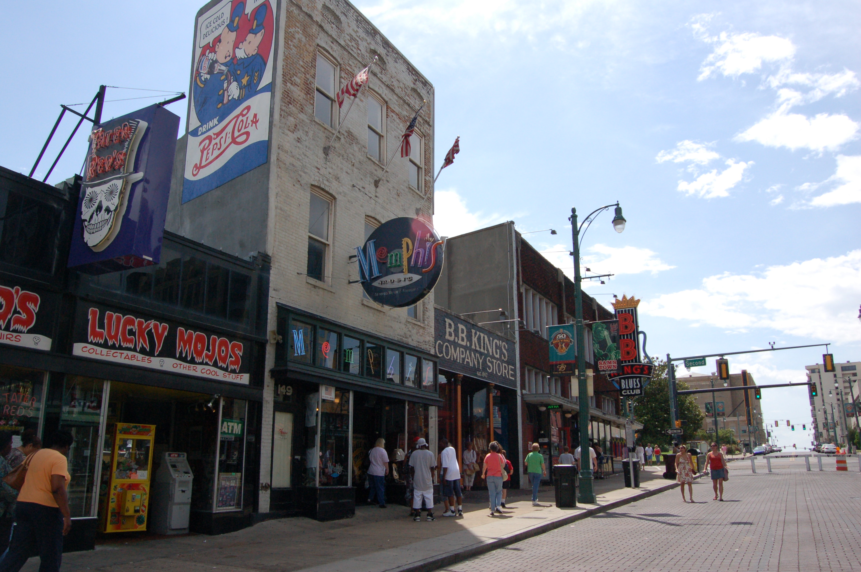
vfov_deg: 47.8
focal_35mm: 27
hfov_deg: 67.4
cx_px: 430
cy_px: 286
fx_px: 645
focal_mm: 18
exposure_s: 1/640
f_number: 13
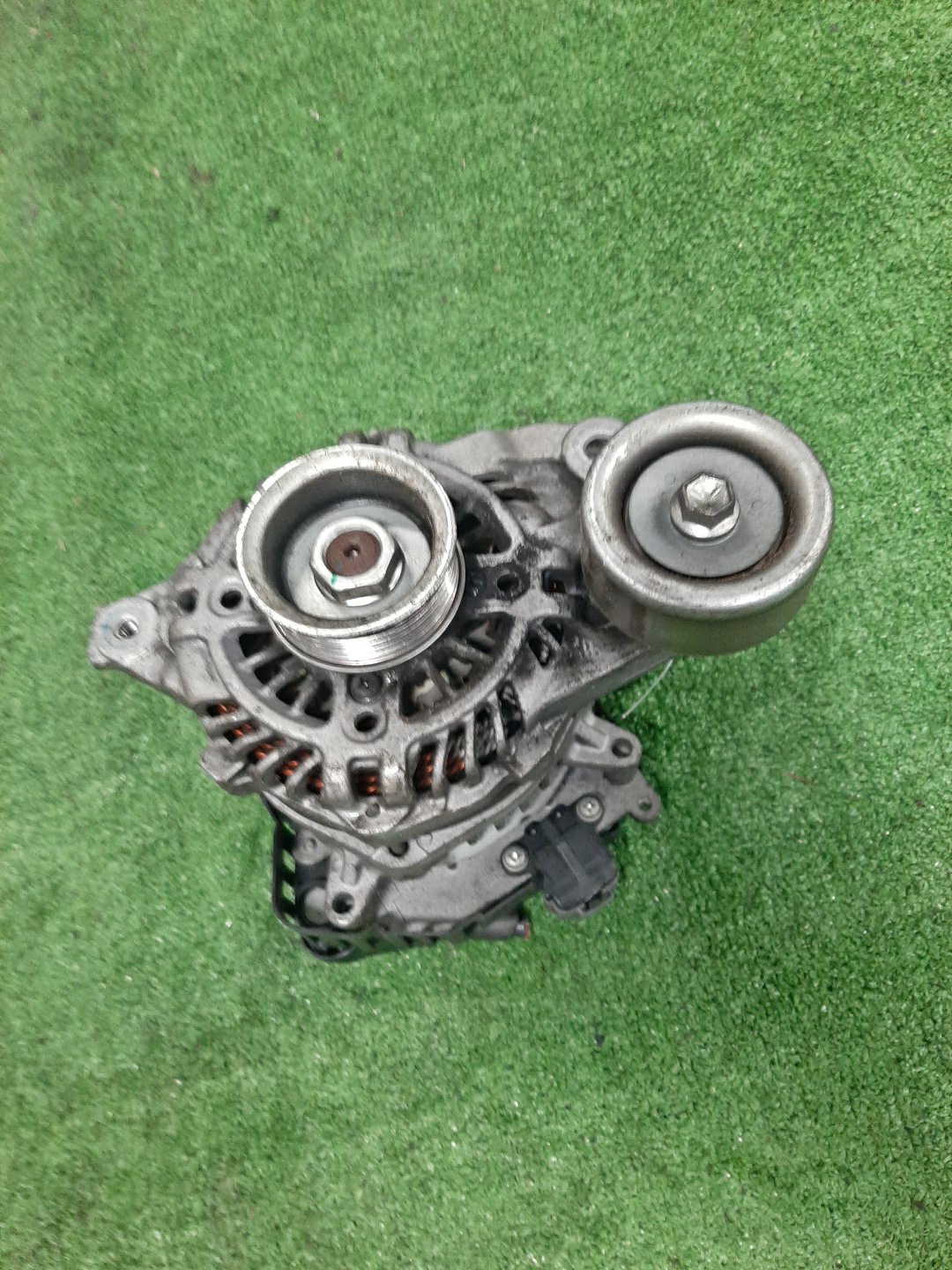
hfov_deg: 53.1
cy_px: 635
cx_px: 476
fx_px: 953
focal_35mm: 26
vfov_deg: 67.3
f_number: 1.7
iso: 221
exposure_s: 1/25
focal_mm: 3.93
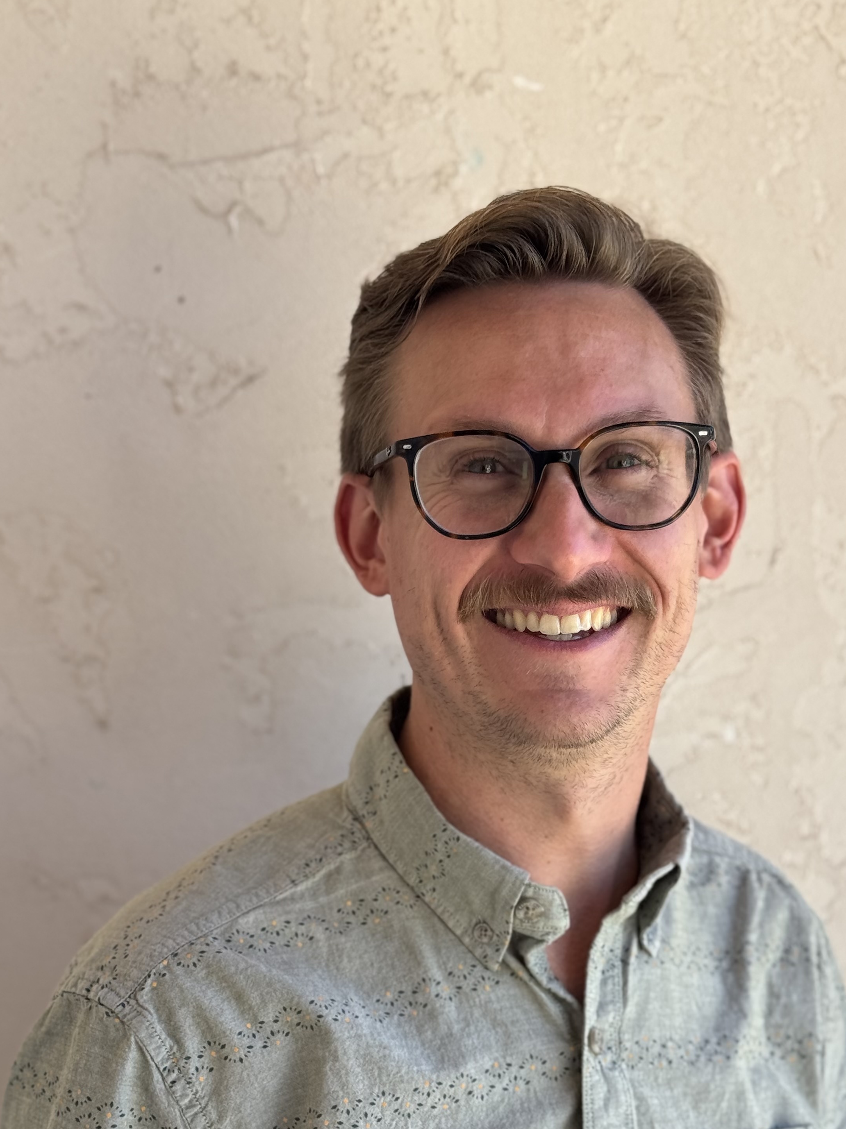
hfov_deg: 21.9
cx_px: 467
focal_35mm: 67
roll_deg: +1.0
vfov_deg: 28.7
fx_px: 2184
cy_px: 783
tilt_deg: -8.9
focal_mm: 6.76
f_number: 1.78
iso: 64
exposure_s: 1/397
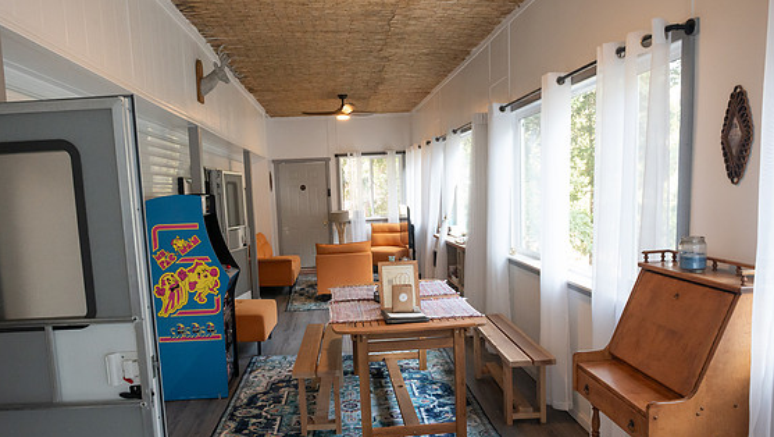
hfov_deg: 69.8
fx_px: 554
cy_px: 256
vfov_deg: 42.8
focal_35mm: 27
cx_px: 378
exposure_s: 1/100
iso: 5000
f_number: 6.3
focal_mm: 24
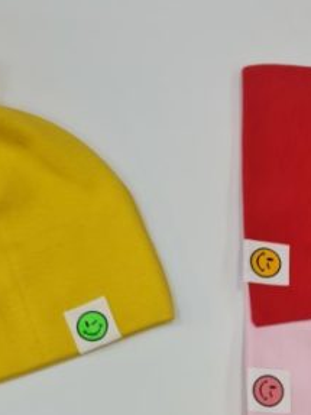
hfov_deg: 23.9
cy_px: 432
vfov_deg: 29.2
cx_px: 213
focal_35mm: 61
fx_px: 731
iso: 100
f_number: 1.8
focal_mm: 7
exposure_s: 1/100
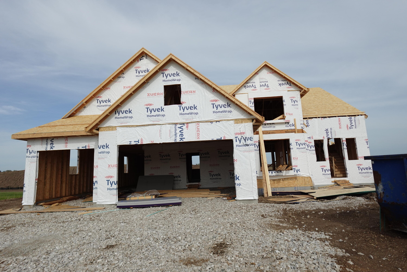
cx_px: 204
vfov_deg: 61.9
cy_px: 136
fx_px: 226
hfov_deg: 84.0
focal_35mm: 20
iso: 125
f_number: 2
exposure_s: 1/6400
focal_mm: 7.6
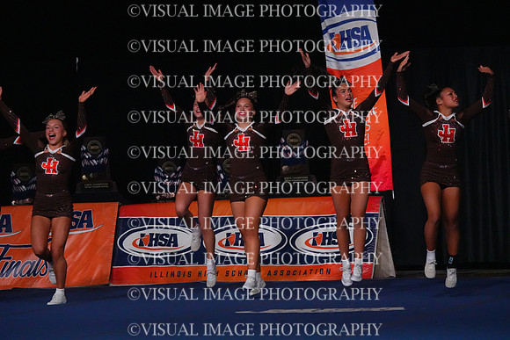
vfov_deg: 6.2
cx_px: 255
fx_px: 3117
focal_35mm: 220
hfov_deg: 9.4
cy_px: 170
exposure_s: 1/1250
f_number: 5.6
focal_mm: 220
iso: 16000
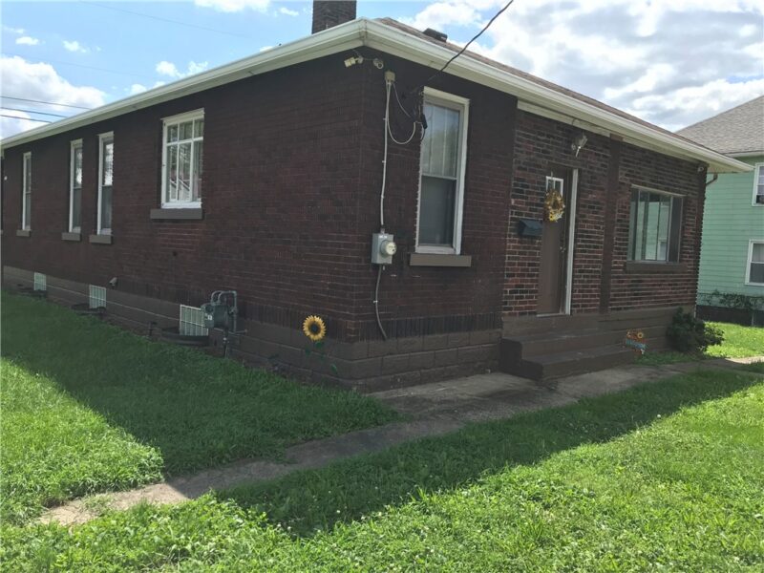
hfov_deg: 63.4
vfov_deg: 49.7
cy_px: 286
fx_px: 618
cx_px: 382
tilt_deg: -2.6
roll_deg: -1.4
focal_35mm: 28
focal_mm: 3.99
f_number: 1.8
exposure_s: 1/1168
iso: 20
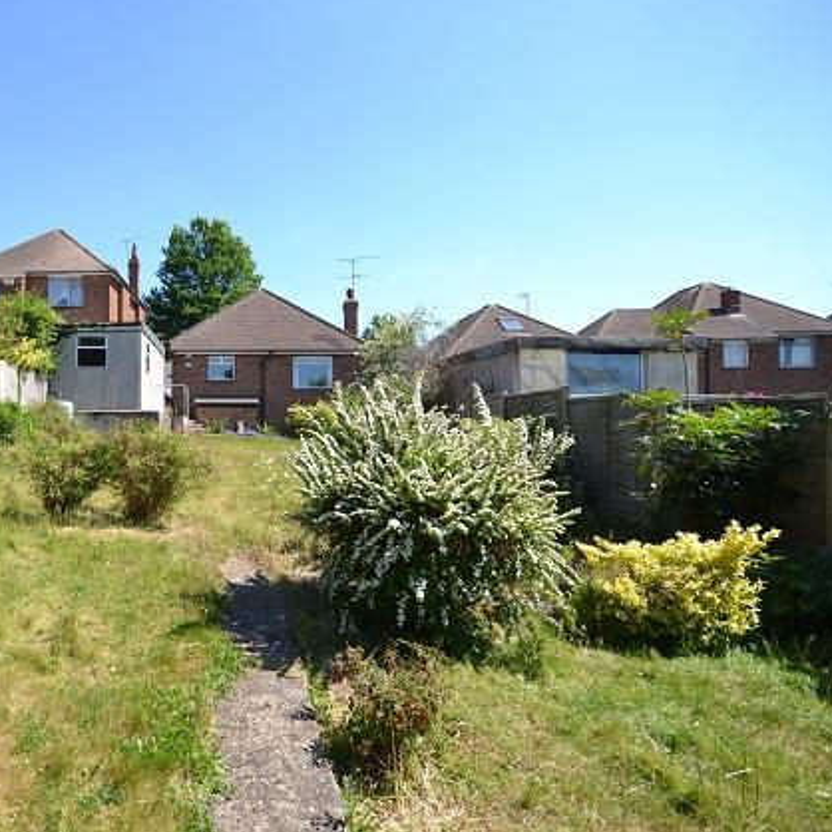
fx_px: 544
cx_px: 221
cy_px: 423
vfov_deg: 74.8
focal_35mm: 20
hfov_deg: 70.4
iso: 100
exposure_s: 1/160
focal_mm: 10
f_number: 6.3
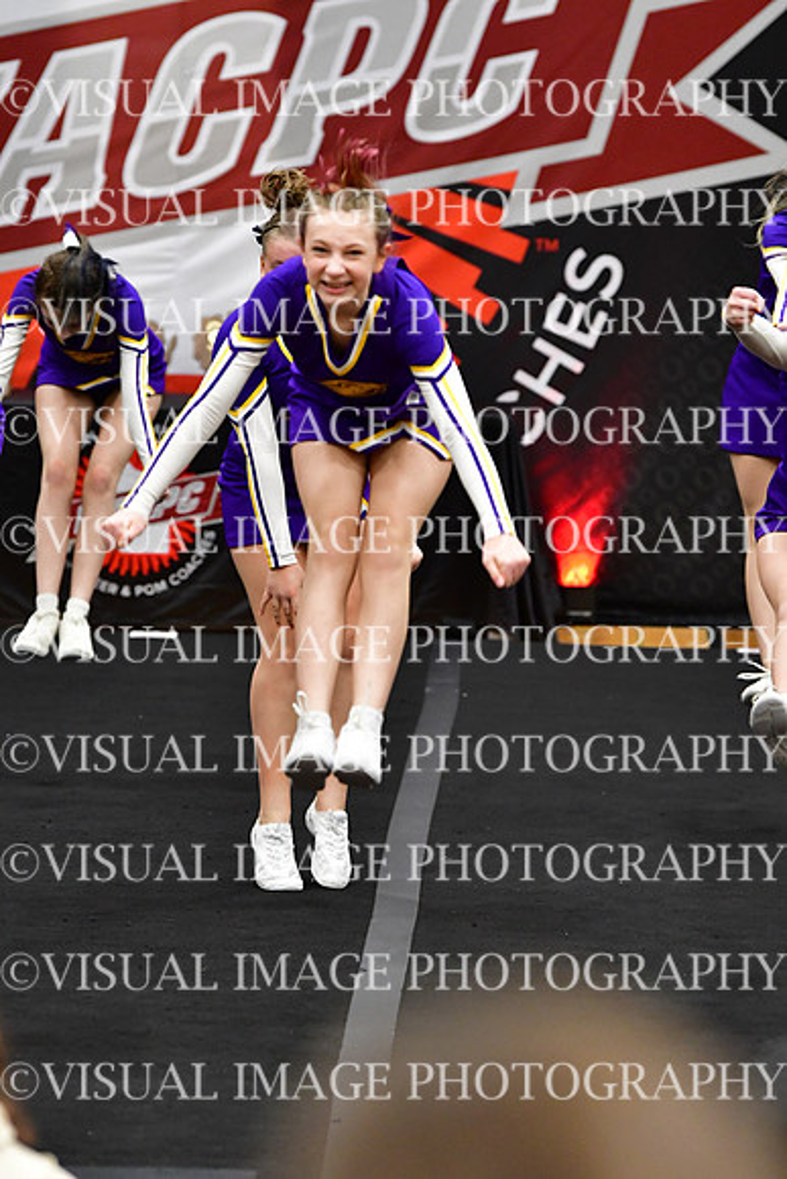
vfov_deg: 10.2
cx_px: 394
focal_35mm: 202
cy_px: 590
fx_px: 6619
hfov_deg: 6.8
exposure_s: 1/500
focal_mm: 135
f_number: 3.5
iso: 5000
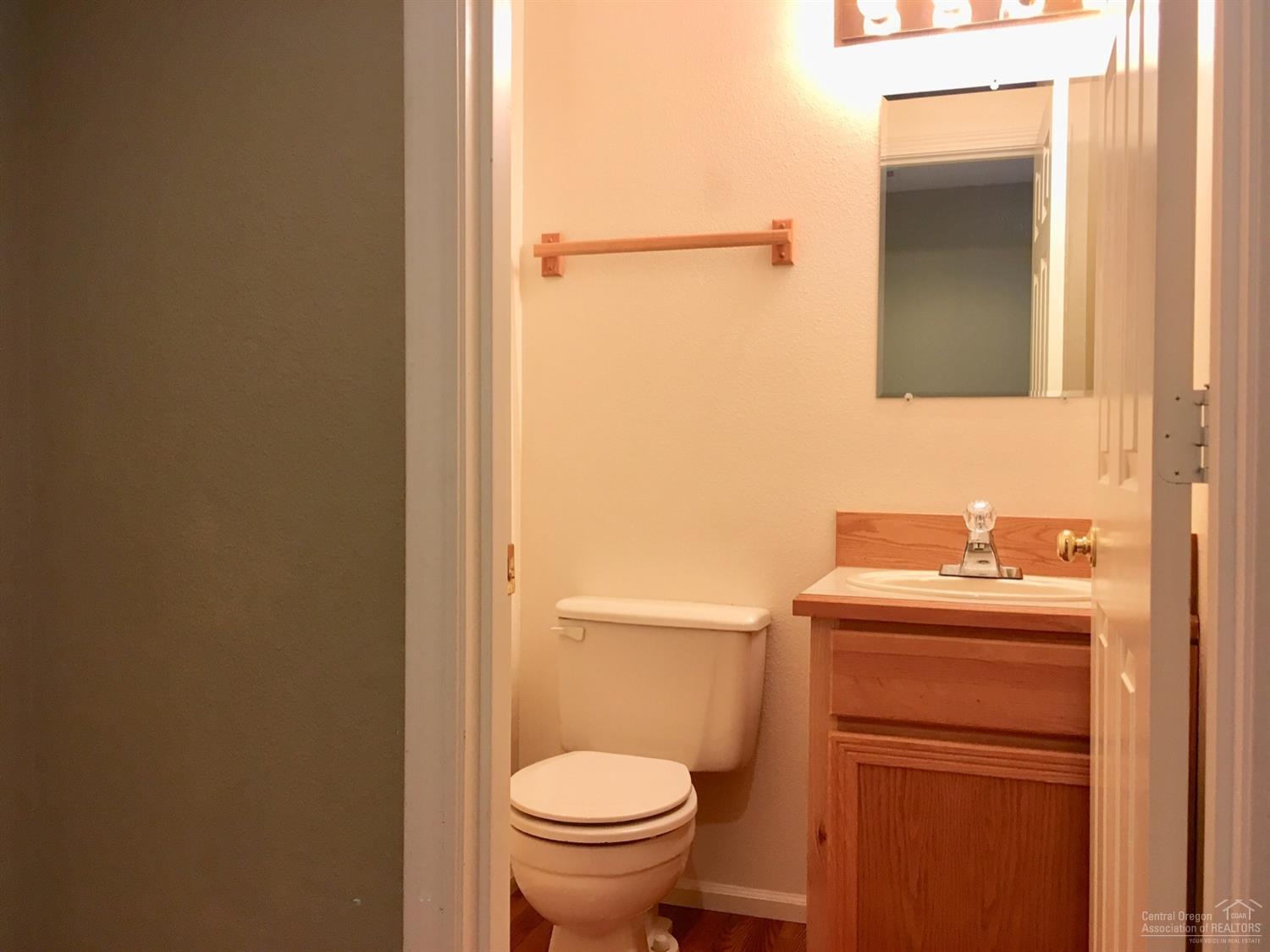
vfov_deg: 48.2
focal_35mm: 29
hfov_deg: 61.7
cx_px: 635
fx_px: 1064
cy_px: 476
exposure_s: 1/30
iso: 64
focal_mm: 4.15
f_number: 2.2
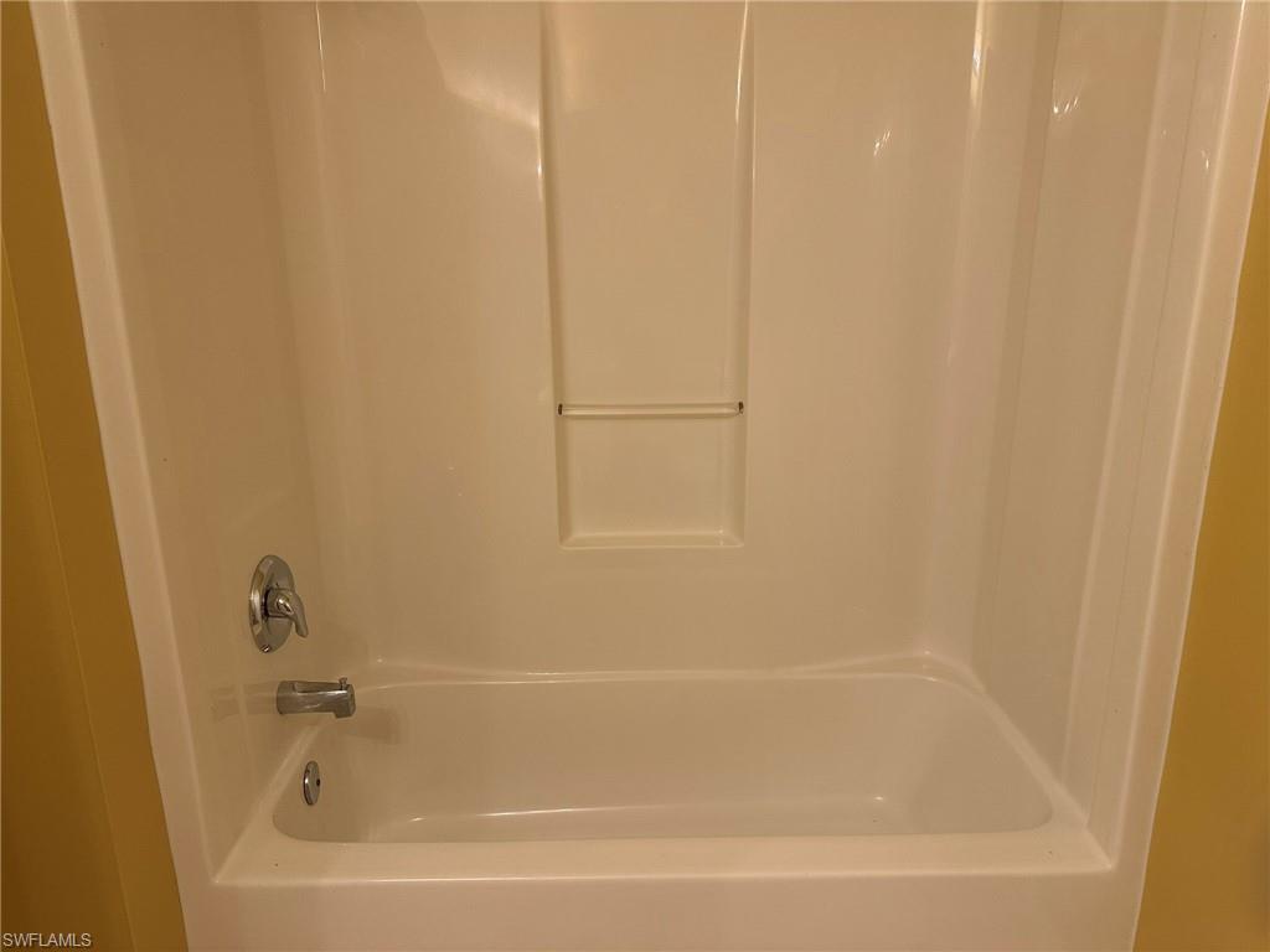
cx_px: 635
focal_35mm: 24
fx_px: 881
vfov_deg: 56.8
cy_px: 476
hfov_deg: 71.6
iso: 160
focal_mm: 6.86
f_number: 1.78
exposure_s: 1/60
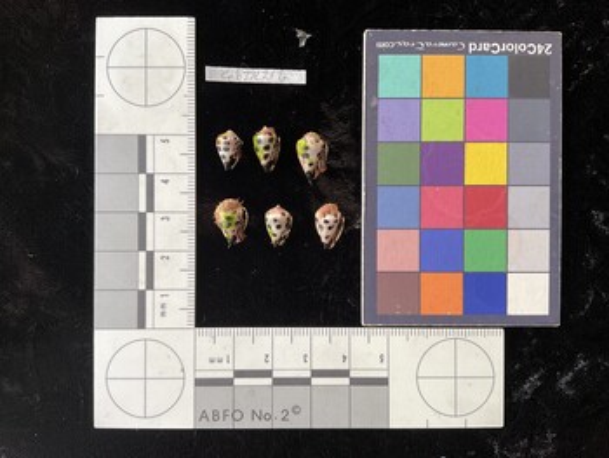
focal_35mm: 29
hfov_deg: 61.6
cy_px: 229
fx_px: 511
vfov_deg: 48.3
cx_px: 304
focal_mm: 3
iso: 64
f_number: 1.8
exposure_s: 1/120
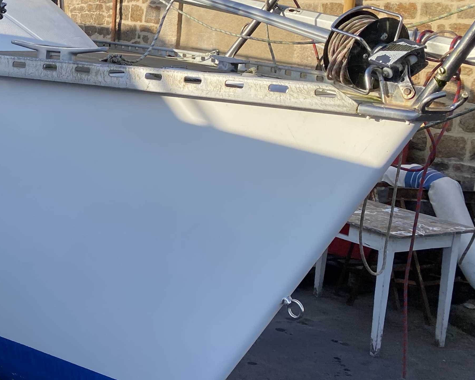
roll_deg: -2.9
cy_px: 149
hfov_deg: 30.0
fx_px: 801
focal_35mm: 57
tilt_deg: -10.7
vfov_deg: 26.6
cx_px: -35
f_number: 1.8
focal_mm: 4.25
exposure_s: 1/1258
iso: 32
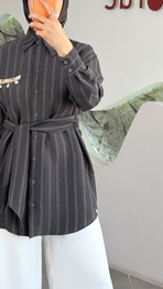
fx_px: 630
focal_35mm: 82
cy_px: 73
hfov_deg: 14.7
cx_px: 35
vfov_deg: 25.6
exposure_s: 1/121
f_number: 1.78
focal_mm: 6.76
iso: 50
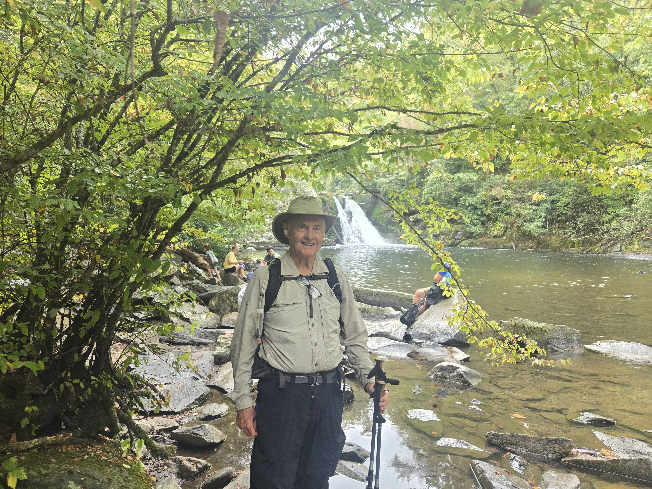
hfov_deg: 73.9
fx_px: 433
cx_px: 326
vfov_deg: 58.9
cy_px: 244
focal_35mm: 23
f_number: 1.8
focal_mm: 5.4
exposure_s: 1/180
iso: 100
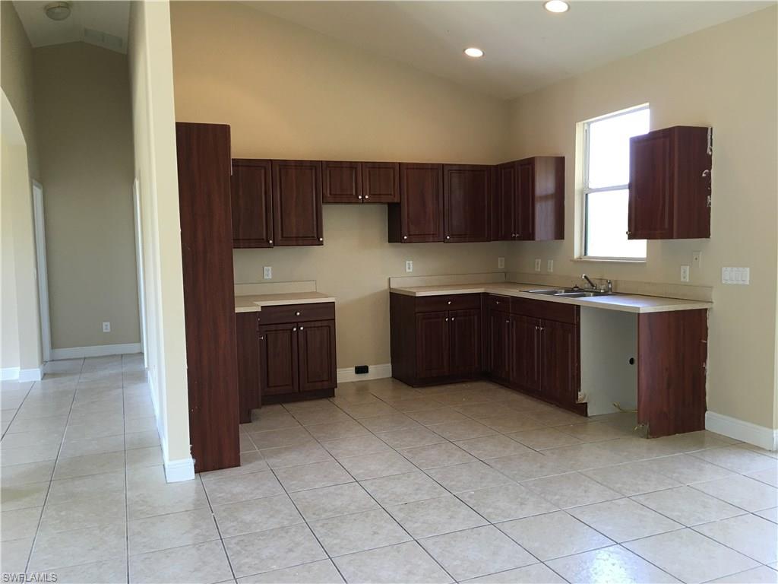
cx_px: 389
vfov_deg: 48.2
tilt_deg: -4.0
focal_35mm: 29
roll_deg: +1.6
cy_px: 292
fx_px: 652
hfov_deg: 61.7
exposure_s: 1/15
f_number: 2.2
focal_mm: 4.15
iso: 32
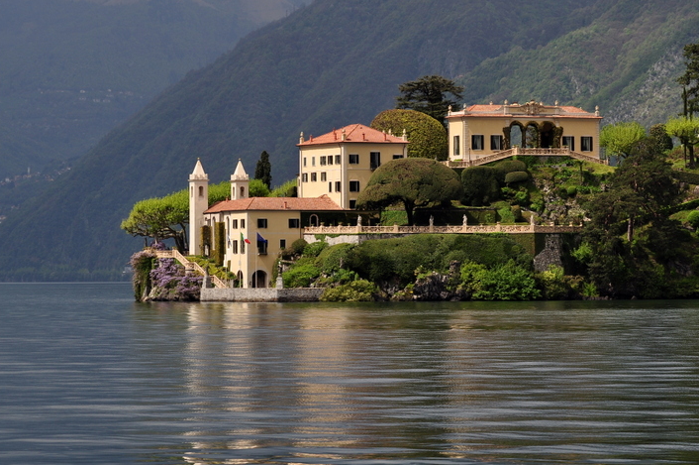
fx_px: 2967
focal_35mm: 153
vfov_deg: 8.9
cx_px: 310
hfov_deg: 13.4
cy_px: 262
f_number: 8
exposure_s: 1/1000
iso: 200
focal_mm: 90
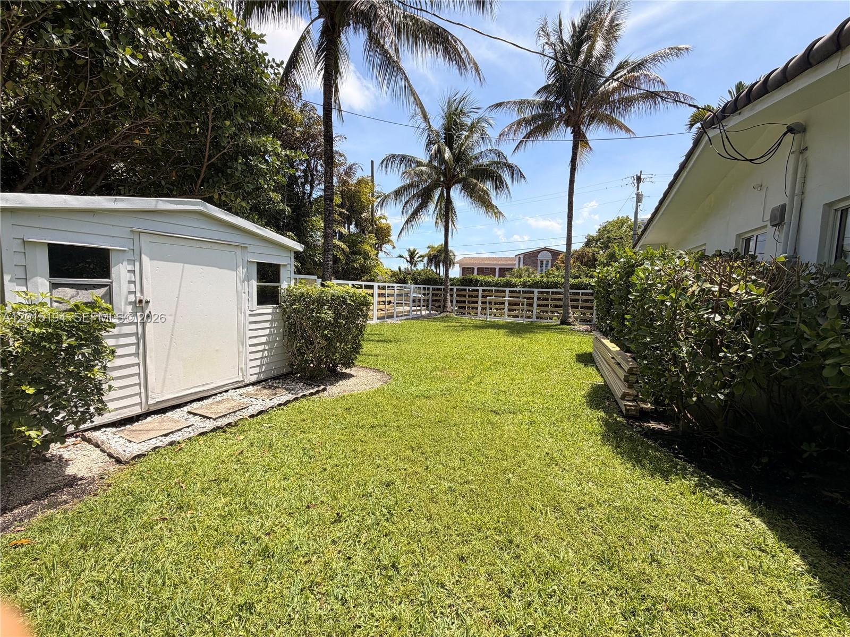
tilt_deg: -4.1
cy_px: 318
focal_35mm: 14
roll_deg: -1.1
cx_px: 425
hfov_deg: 102.1
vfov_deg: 85.7
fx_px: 344
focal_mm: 2.22
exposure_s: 1/770
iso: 25
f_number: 2.2
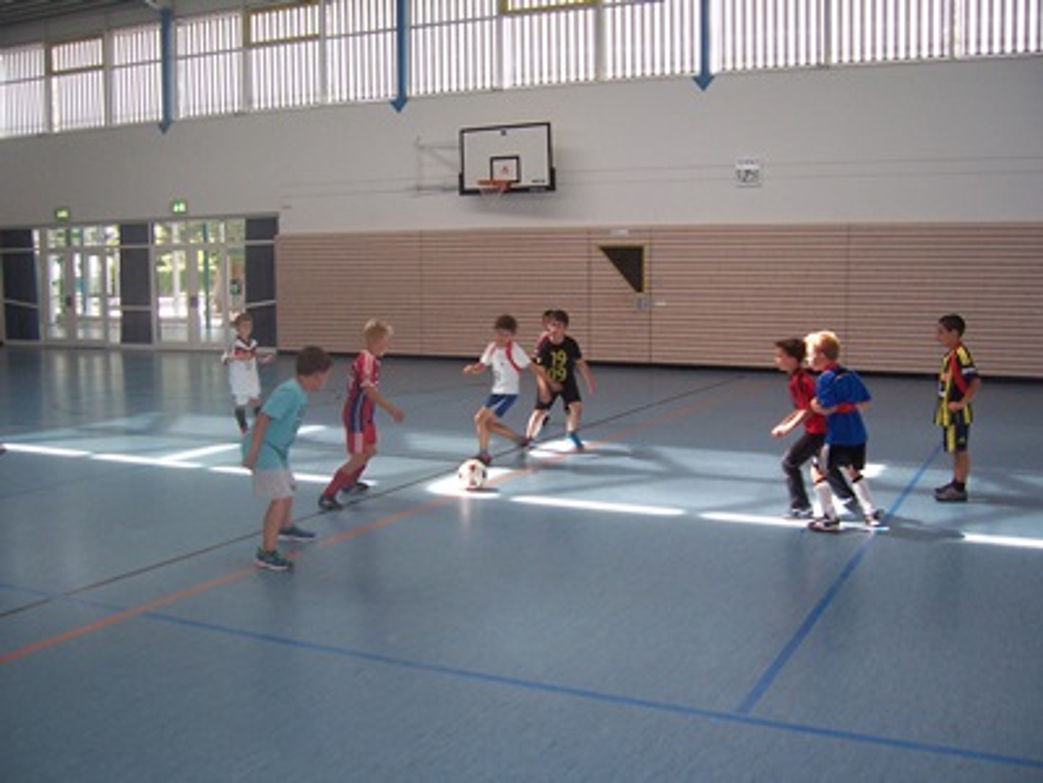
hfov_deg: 51.4
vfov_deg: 39.7
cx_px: 522
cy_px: 392
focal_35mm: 36
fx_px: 1085
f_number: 3
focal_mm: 6
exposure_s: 1/60
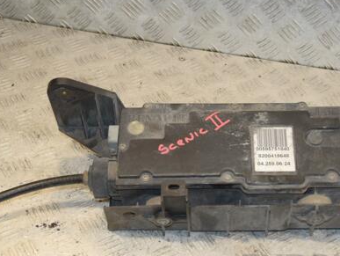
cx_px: 225
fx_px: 659
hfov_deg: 28.8
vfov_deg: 21.9
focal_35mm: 67
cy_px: 150
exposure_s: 1/200
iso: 800
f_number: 7.1
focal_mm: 30
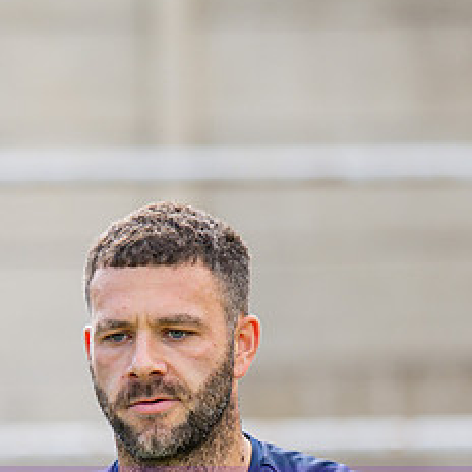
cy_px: 444
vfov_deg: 3.5
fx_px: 7698
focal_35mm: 499
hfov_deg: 3.5
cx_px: 104
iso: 80
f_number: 1.8
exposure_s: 1/1250
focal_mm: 135
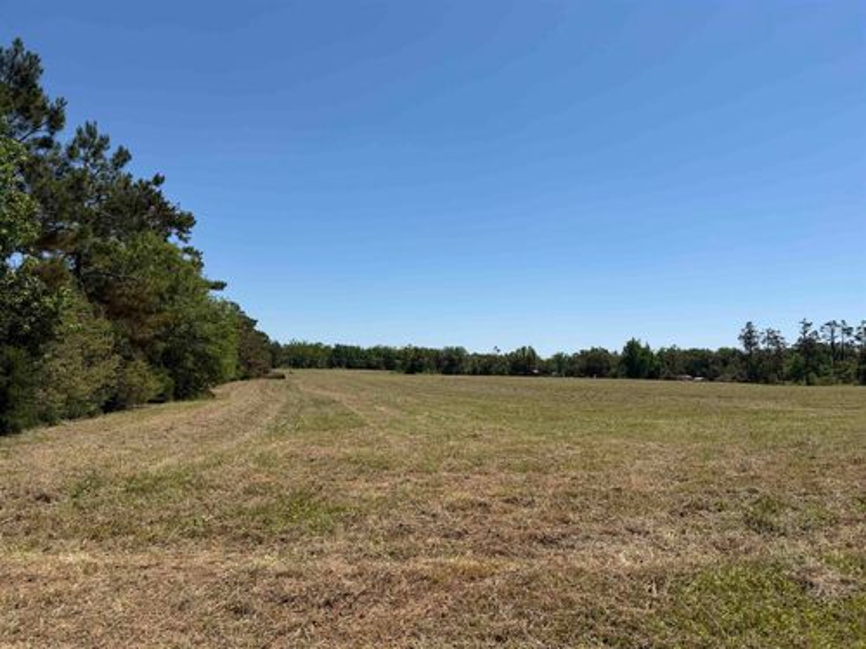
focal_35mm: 24
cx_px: 433
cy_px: 324
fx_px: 600
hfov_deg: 71.6
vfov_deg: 56.8
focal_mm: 6.76
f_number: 1.78
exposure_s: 1/6711
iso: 80
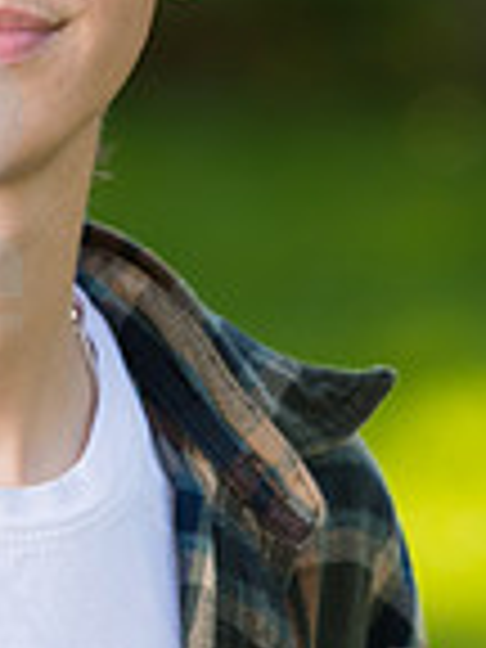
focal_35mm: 752
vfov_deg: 2.6
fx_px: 14077
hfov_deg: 2.0
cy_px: 145
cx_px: 48
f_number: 4.5
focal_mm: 170
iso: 200
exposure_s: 1/250
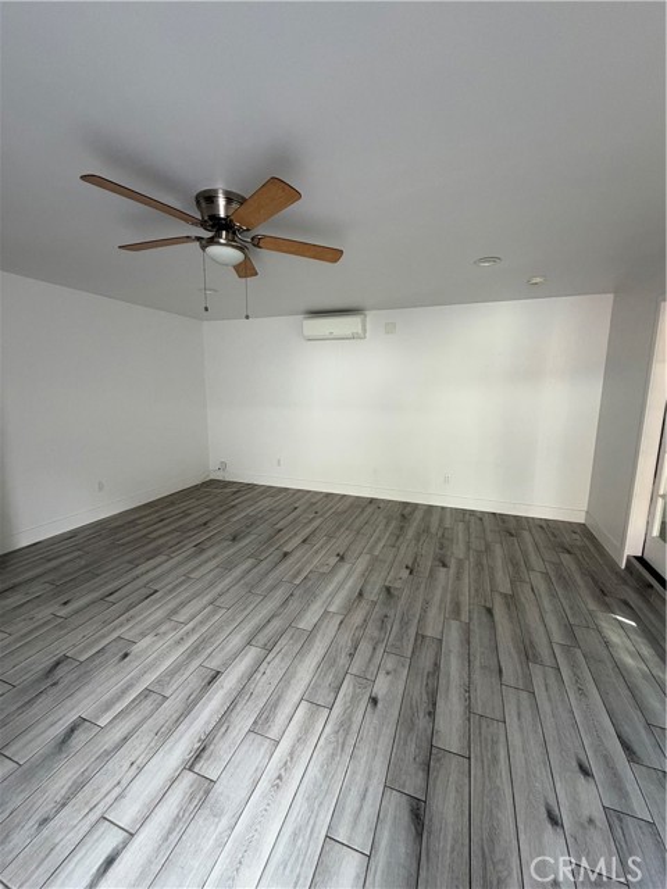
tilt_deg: -6.2
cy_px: 444
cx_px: 334
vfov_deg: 102.1
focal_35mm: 14
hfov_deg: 85.7
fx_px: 360
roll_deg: -0.9
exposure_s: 1/121
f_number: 2.2
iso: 320
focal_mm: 2.22
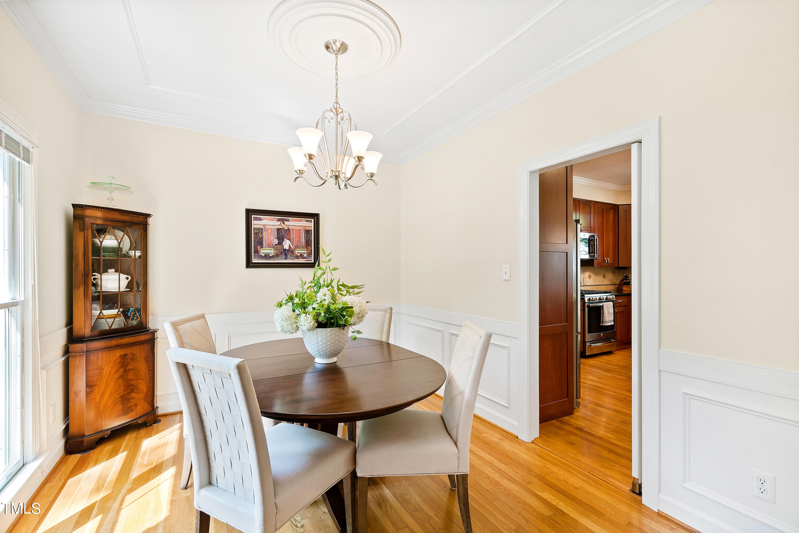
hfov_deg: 100.4
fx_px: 333
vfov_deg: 77.3
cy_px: 266
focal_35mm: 15
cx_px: 400
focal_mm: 10
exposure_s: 1/3
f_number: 8
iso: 100
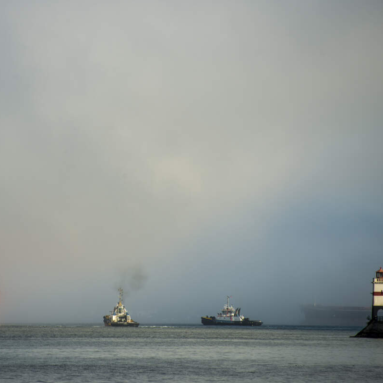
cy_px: 192
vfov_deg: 4.9
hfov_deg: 4.9
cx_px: 128
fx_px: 4481
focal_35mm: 358
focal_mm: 280
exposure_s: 1/500
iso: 200
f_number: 8
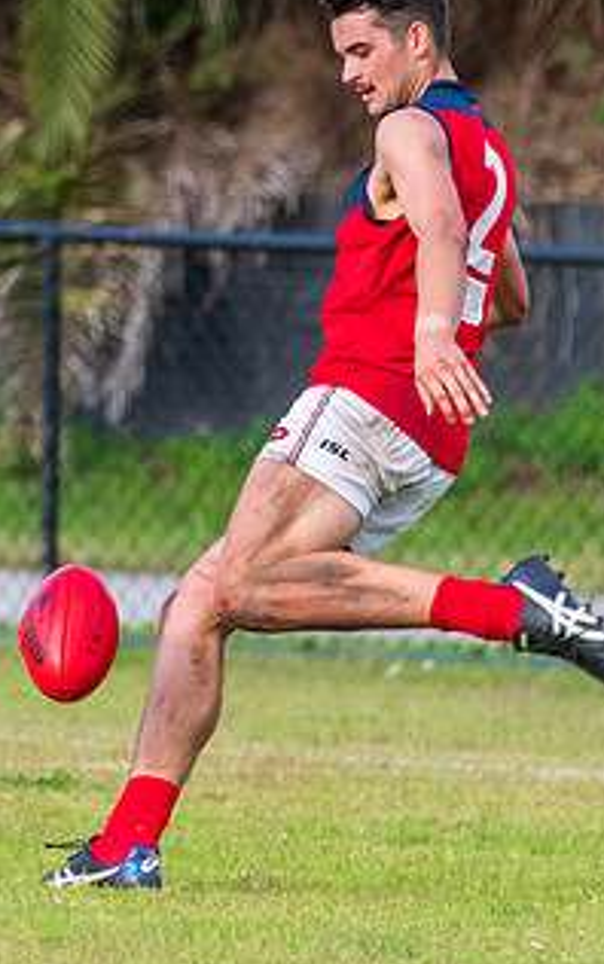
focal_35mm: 1449
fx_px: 38094
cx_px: -31
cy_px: 282
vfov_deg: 1.4
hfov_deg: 0.9
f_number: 6.3
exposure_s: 1/1250
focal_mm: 460
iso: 1000
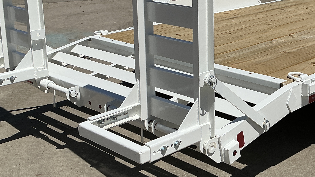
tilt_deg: -12.5
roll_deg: +3.7
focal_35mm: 58
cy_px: 41
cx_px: 224
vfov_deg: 20.5
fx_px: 484
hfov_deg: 35.5
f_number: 1.8
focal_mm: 3
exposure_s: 1/5263
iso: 25
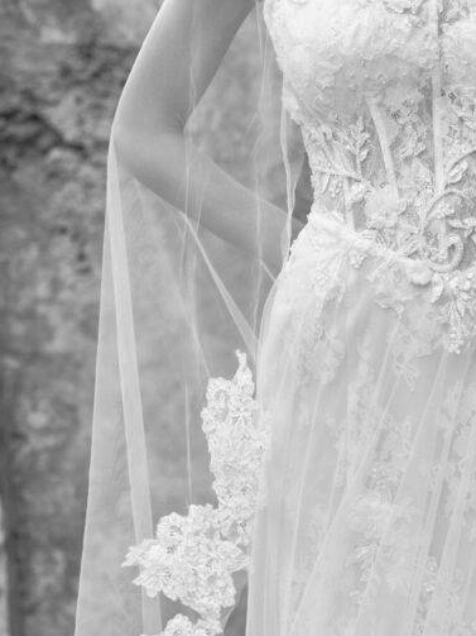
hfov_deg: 8.4
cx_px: 386
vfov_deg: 11.1
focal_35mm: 177
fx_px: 3247
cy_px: 129
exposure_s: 1/125
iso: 500
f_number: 5.6
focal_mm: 110
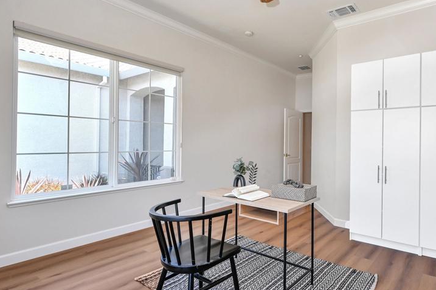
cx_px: 297
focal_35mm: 20
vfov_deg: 61.9
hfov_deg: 80.7
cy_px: 144
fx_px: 242
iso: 250
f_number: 8
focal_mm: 14
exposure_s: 1/25
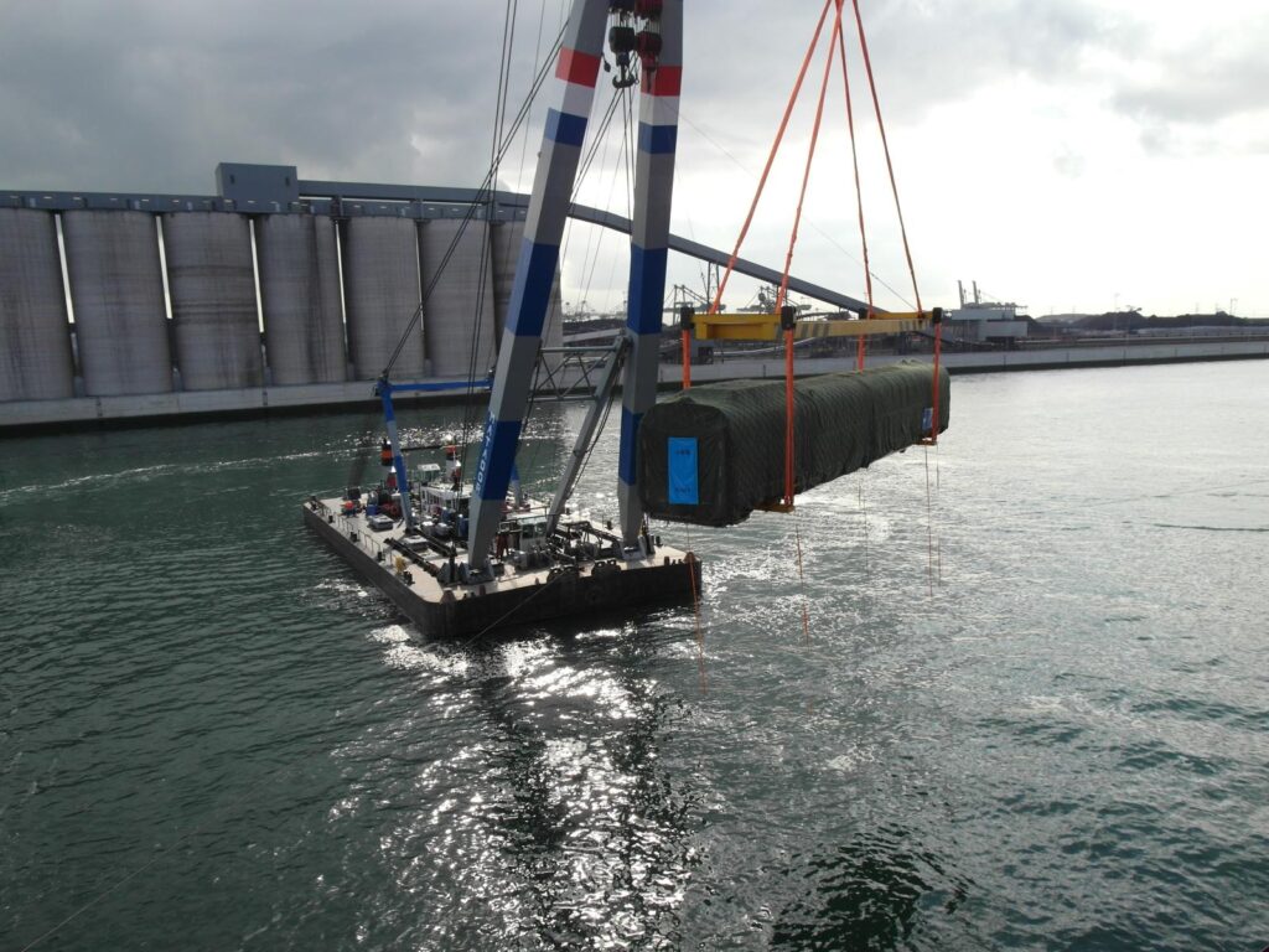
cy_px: 476
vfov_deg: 56.8
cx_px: 634
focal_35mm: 24
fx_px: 880
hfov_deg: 71.6
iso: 80
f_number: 3.9
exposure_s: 1/500
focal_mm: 5.2
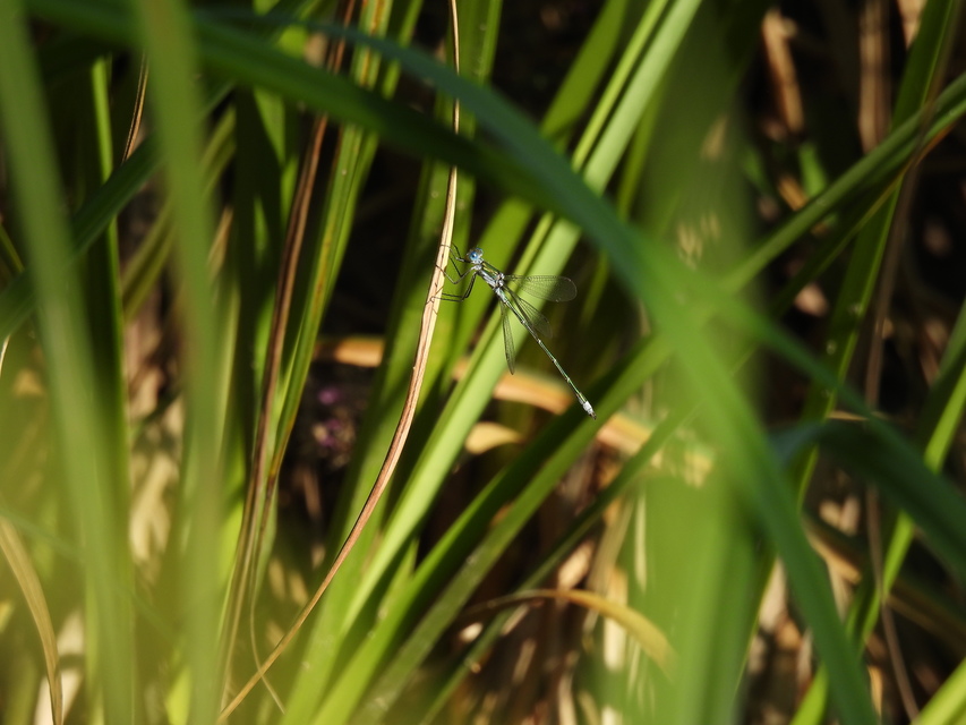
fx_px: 23724
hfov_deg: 2.3
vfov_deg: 1.8
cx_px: 483
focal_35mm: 850
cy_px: 362
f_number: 6.3
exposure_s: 1/250
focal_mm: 152
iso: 100
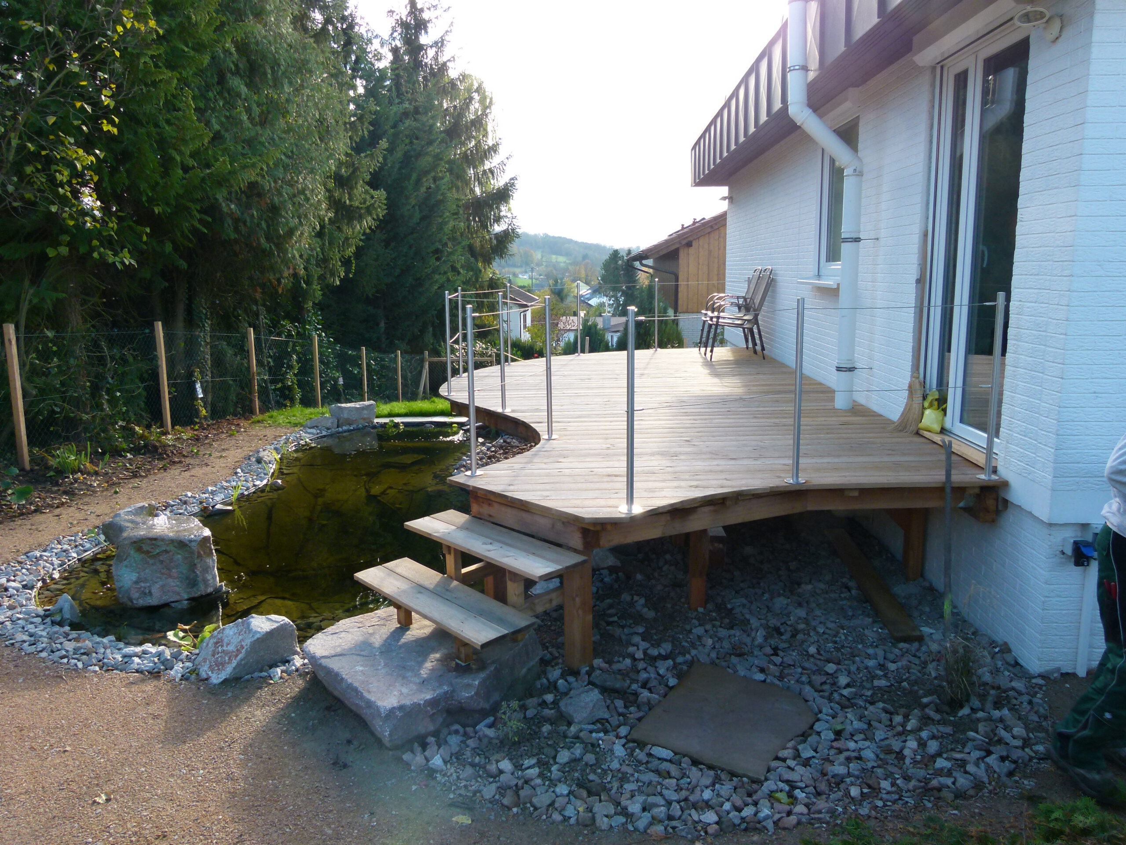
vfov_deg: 54.9
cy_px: 422
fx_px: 813
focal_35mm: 25
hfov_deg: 69.4
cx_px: 563
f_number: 3.6
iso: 100
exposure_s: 1/125
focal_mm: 4.5
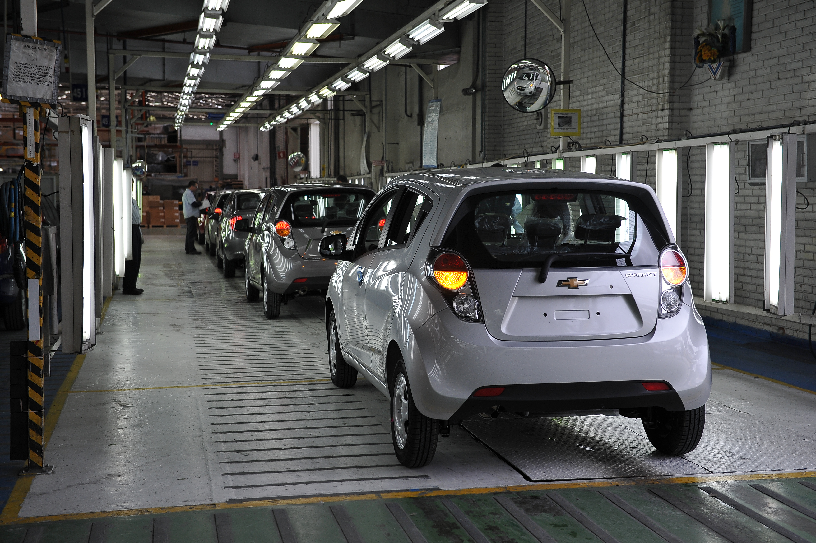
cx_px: 408
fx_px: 1178
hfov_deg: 38.2
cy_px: 272
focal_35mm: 52
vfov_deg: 26.0
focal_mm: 52
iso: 1000
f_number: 4.5
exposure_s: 1/640
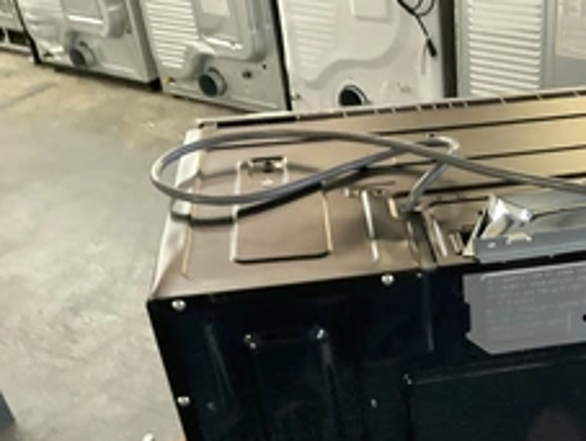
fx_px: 865
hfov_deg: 35.8
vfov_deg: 28.0
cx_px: 493
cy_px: 361
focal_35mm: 51
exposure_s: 1/24
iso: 500
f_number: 1.8
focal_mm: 3
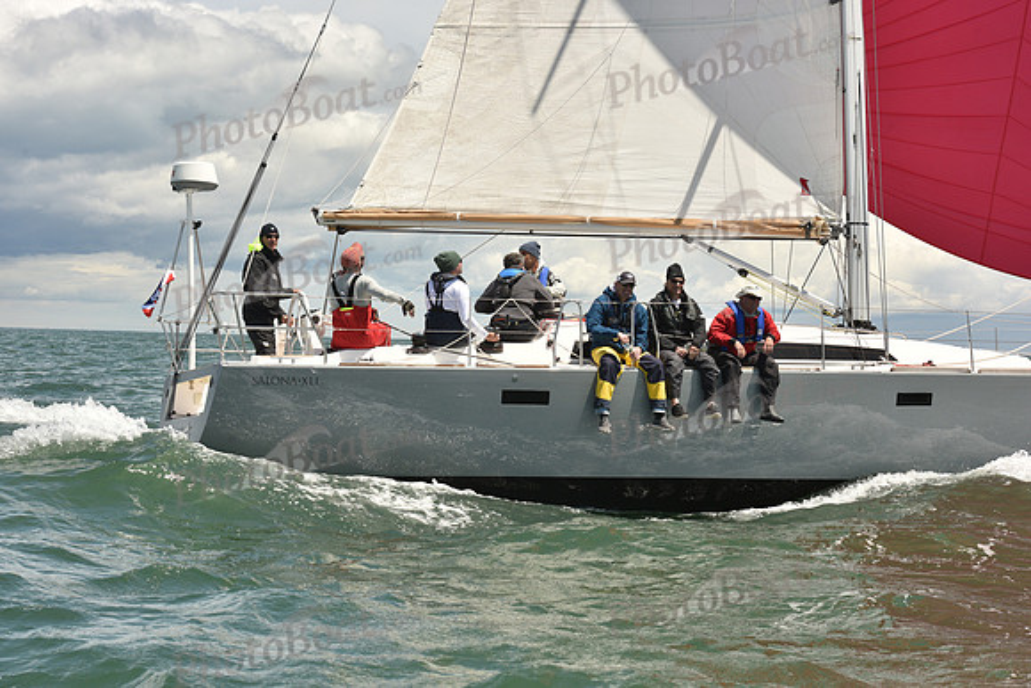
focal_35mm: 70
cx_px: 516
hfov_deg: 28.8
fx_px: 2005
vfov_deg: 19.5
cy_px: 344
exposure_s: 1/800
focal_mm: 70
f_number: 11
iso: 320
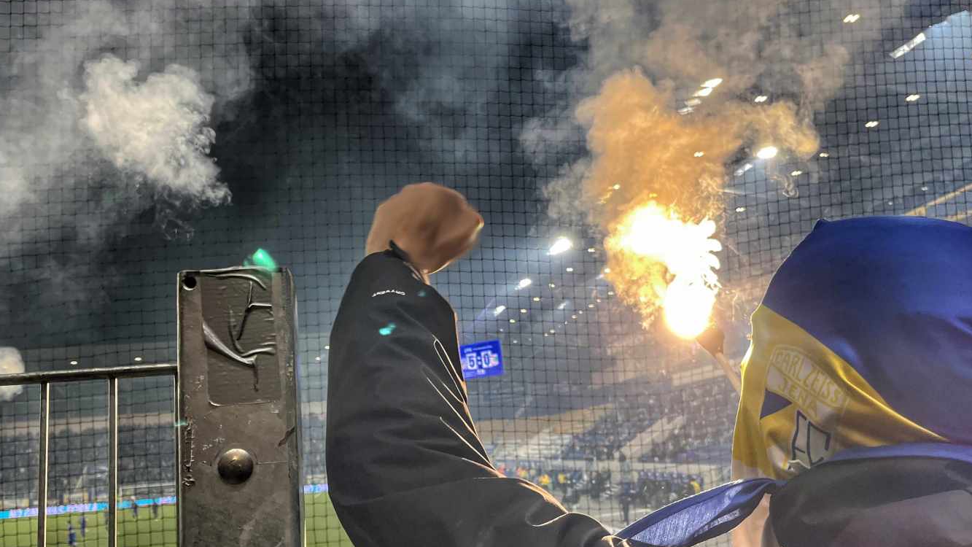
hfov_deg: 58.0
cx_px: 461
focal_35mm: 34
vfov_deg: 34.6
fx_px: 876
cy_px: 291
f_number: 1.6
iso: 50
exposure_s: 1/100
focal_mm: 5.1
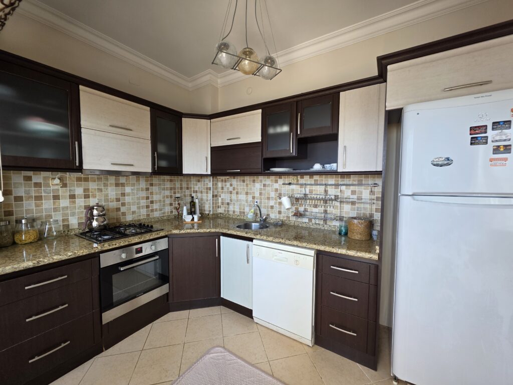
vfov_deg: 89.9
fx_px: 193
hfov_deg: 106.2
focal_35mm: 13
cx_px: 256
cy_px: 192
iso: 64
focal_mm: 2.2
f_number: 1.9
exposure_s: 1/120
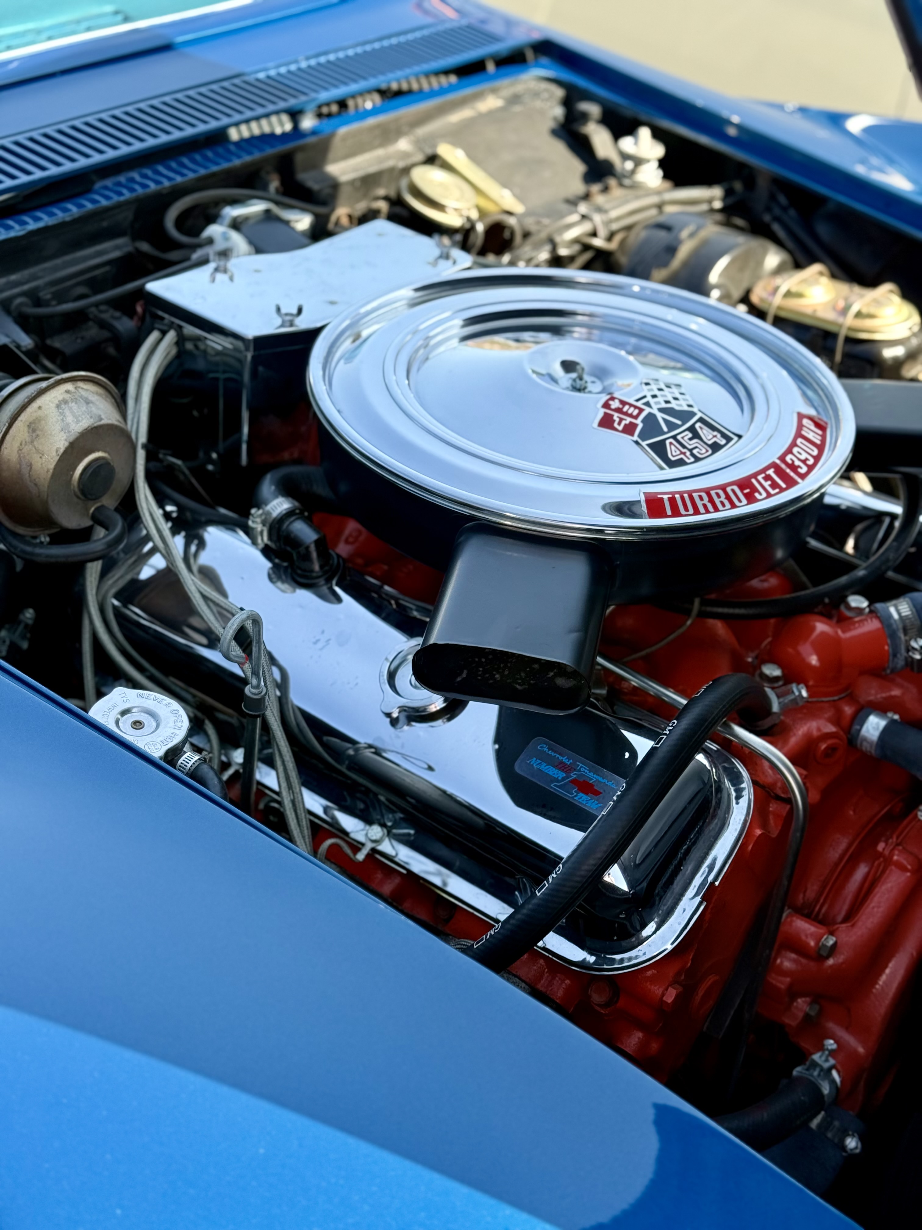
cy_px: 615
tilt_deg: -35.8
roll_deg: -6.7
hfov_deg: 30.3
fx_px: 1705
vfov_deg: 39.7
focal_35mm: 48
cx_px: 461
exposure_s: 1/242
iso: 125
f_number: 1.78
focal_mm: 6.76
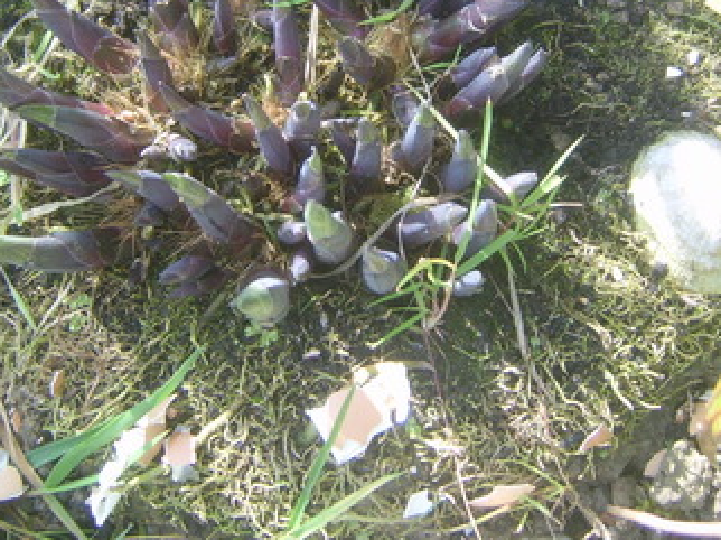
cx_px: 309
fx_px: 1082
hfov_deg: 36.8
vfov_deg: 27.6
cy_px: 133
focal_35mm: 52
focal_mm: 8.13
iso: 50
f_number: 2.7
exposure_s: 1/92
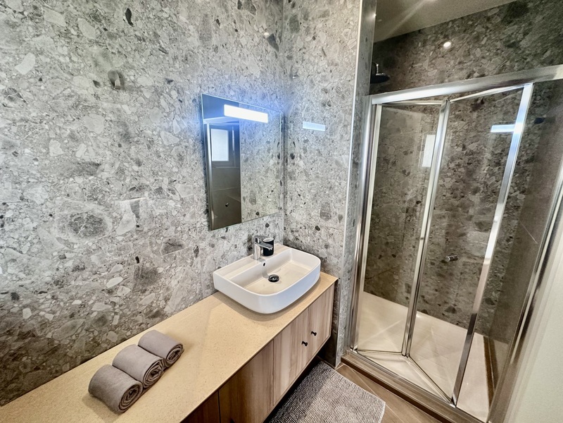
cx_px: 282
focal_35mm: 14
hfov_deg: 102.1
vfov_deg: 85.7
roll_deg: +0.2
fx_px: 228
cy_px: 212
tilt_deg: -13.1
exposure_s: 1/100
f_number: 2.2
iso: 250
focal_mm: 2.22
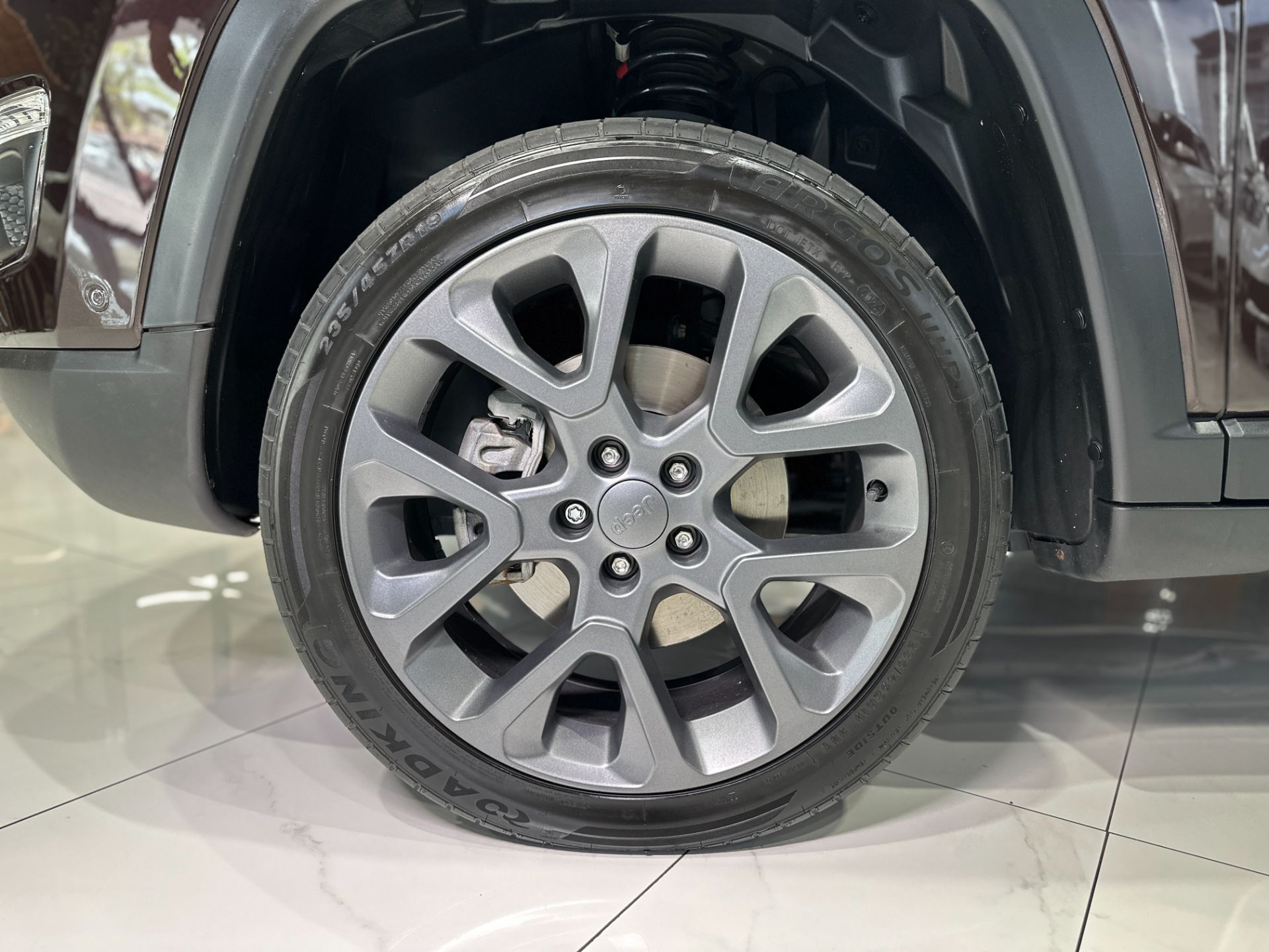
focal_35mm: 24
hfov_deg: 71.6
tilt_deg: -9.1
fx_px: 880
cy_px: 476
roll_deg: -1.2
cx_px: 634
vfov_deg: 56.8
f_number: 1.78
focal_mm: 6.86
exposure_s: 1/60
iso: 160
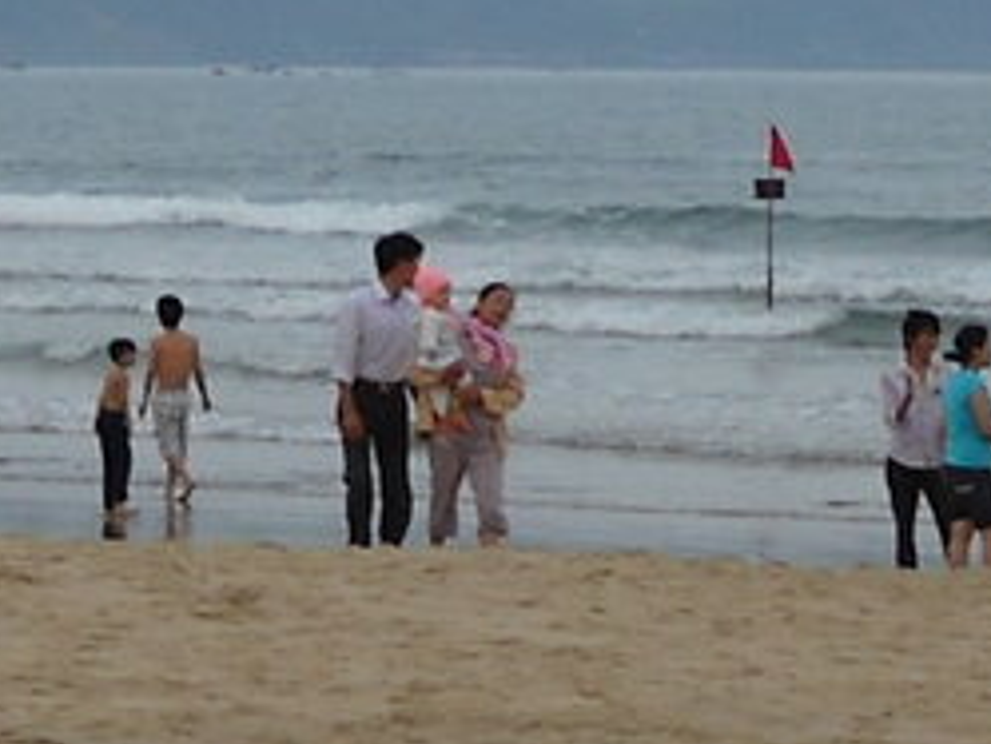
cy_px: 983
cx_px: 414
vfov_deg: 6.2
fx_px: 6788
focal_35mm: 237
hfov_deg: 8.3
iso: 64
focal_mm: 6.72
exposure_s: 1/109
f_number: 3.1
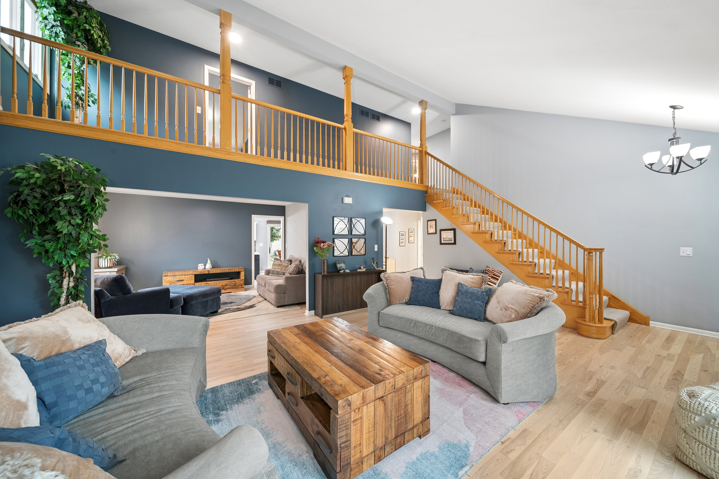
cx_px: 360
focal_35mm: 13
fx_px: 259
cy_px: 240
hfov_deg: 108.4
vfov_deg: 85.4
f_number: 8
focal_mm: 13
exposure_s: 1/2
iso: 400
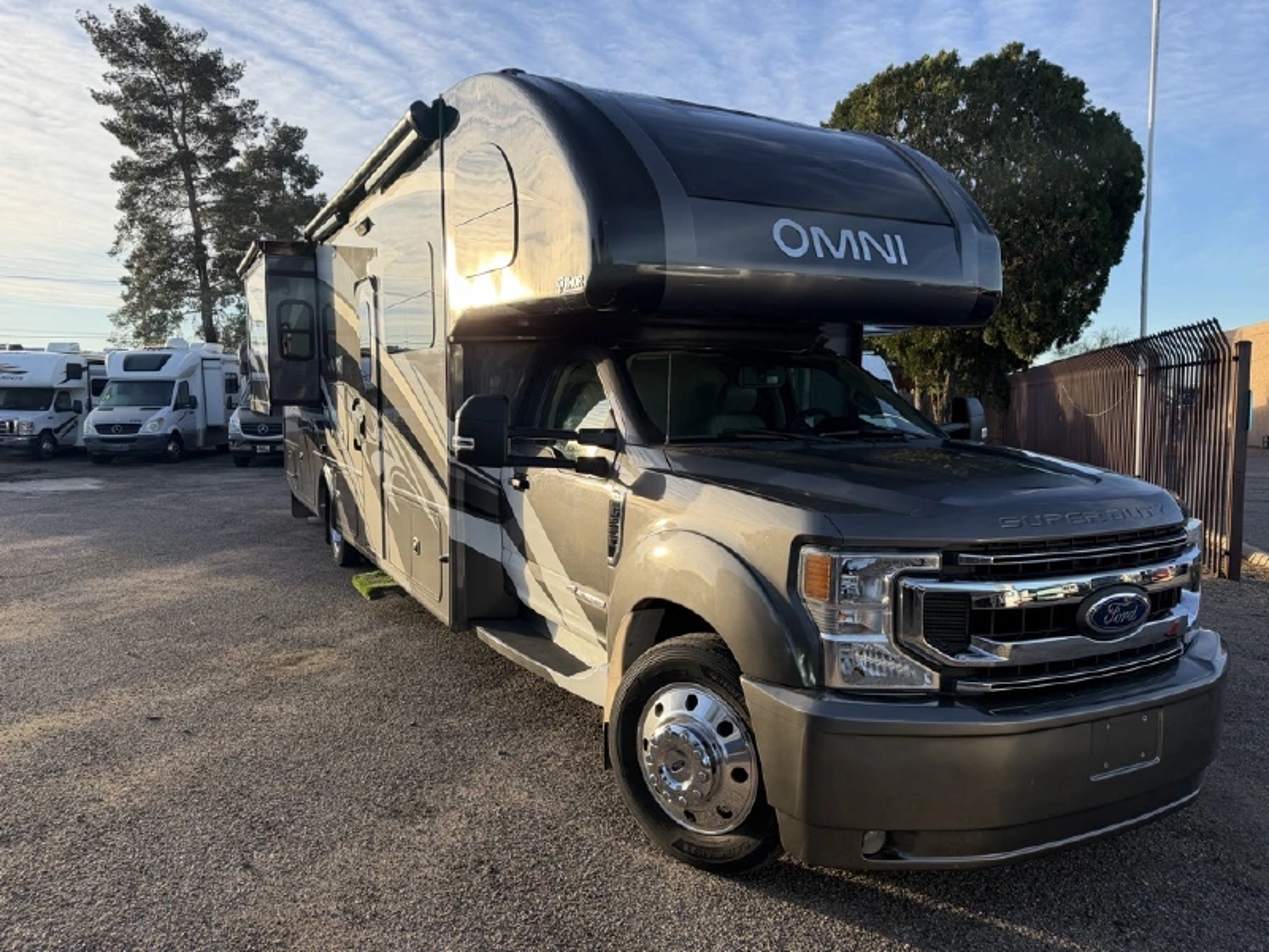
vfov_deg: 56.8
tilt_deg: -2.4
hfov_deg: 71.6
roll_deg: +0.8
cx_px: 634
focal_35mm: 24
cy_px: 476
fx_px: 880
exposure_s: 1/1689
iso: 100
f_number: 1.78
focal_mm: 6.76
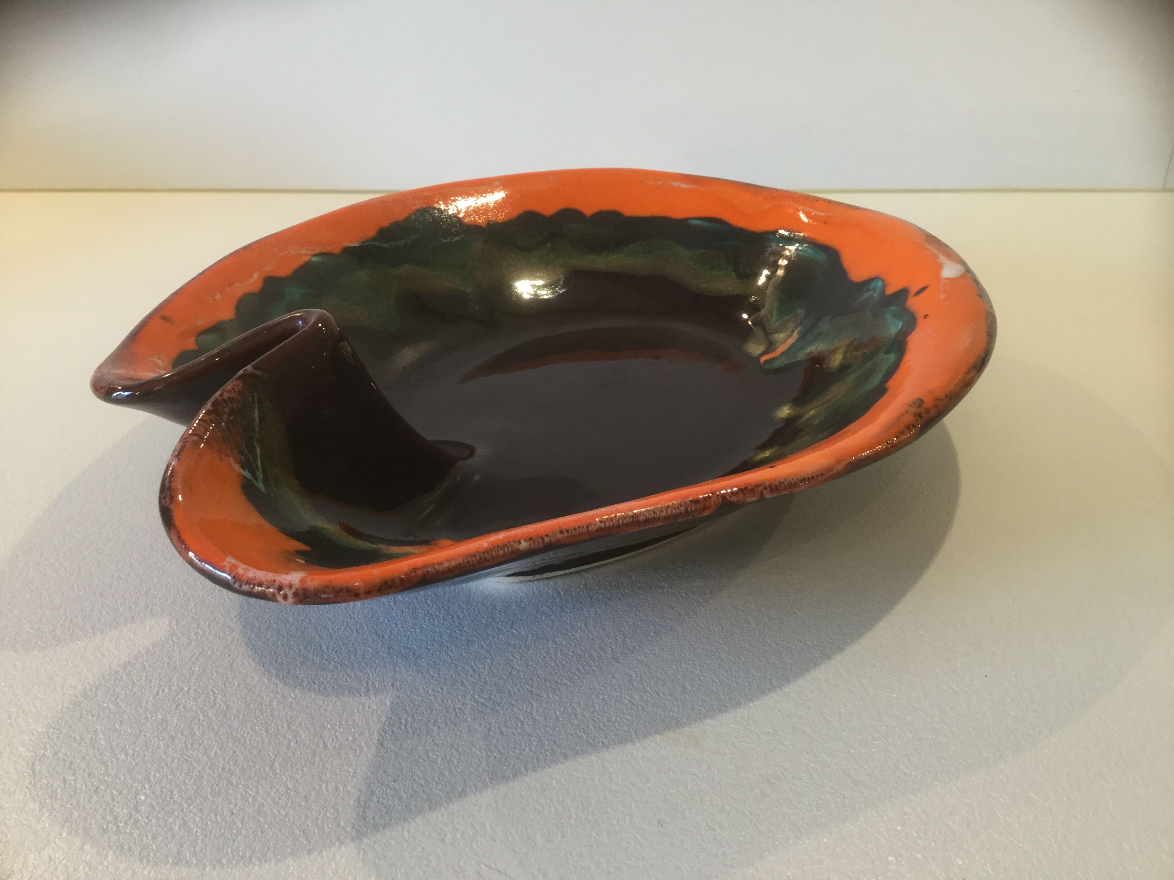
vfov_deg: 45.4
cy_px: 440
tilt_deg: -29.7
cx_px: 587
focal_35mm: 31
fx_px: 1051
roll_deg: +0.4
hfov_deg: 58.4
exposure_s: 1/33
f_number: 2.4
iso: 80
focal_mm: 3.3
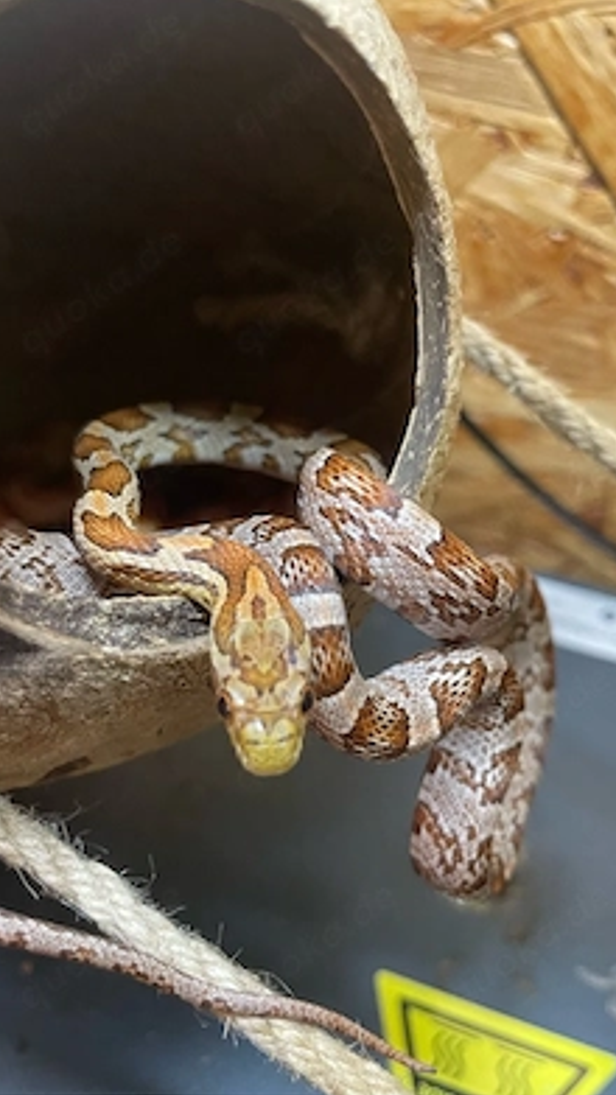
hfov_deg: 40.0
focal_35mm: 29
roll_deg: +2.7
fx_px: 842
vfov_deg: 66.1
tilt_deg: -44.6
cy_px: 540
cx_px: 375
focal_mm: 4.2
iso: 320
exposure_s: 1/50
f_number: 1.6
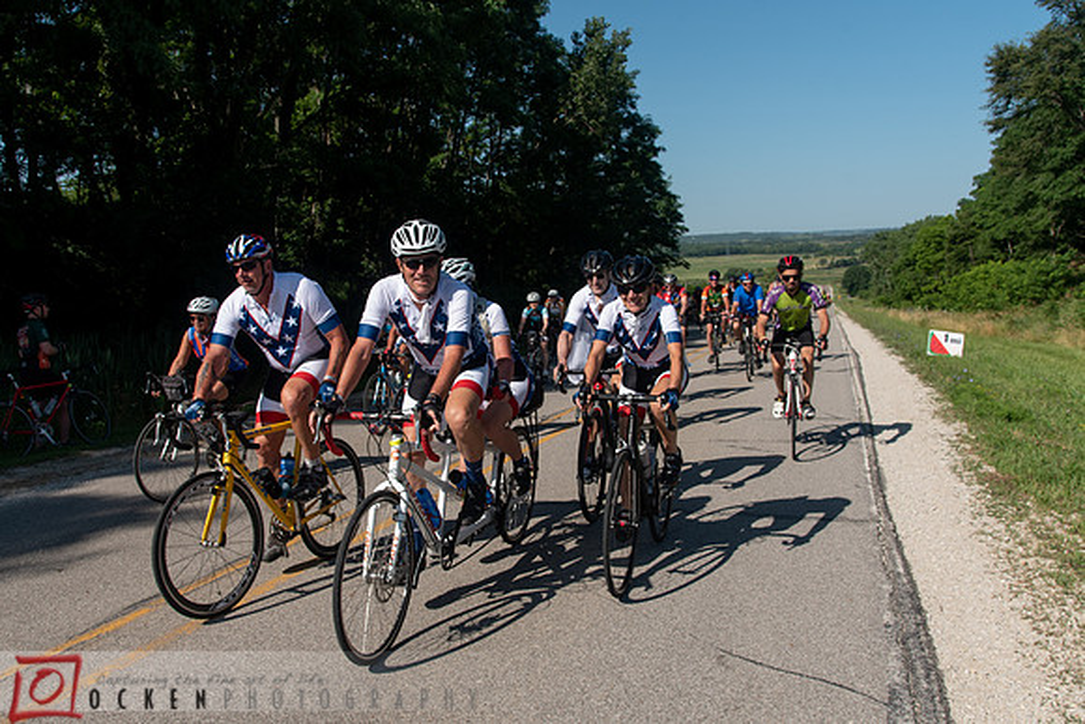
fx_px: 920
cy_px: 366
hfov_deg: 61.0
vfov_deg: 42.9
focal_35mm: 31
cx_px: 502
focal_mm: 27
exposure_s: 1/640
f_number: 6.3
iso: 200
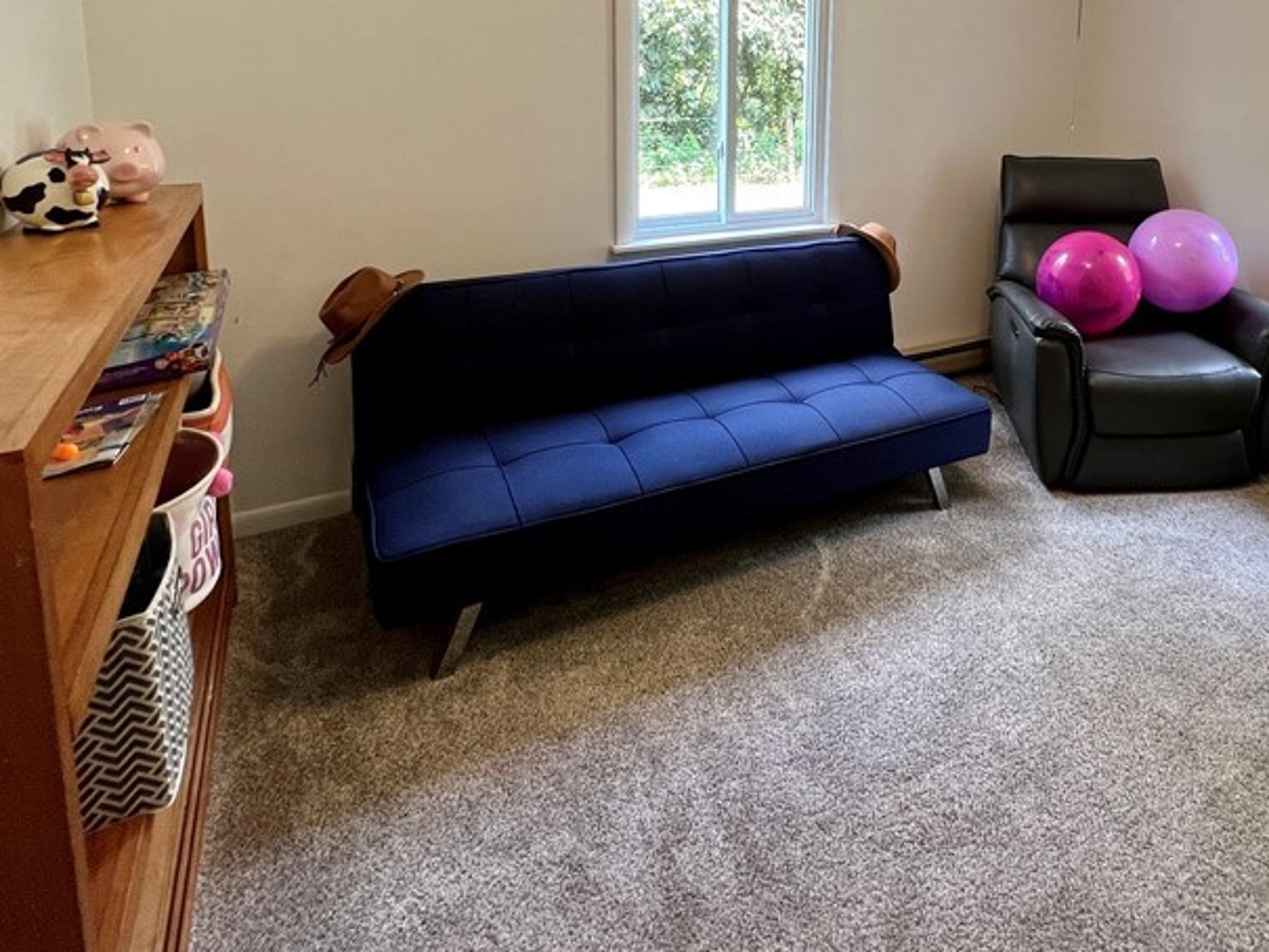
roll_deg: -2.4
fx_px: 807
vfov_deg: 56.3
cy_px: 178
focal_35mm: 22
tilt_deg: -9.0
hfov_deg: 74.1
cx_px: 845
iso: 80
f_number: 1.8
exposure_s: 1/99
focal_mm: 1.57
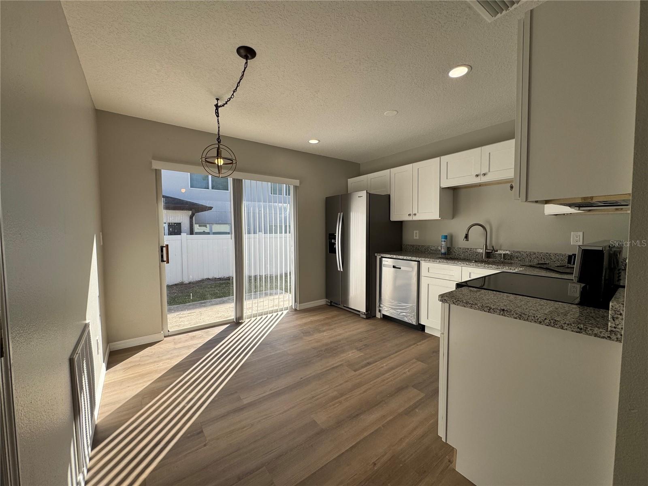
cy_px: 243
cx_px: 324
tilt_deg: -3.2
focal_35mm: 14
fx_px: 262
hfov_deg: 102.1
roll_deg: +1.5
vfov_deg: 85.7
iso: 40
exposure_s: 1/582
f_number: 2.2
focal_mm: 2.22
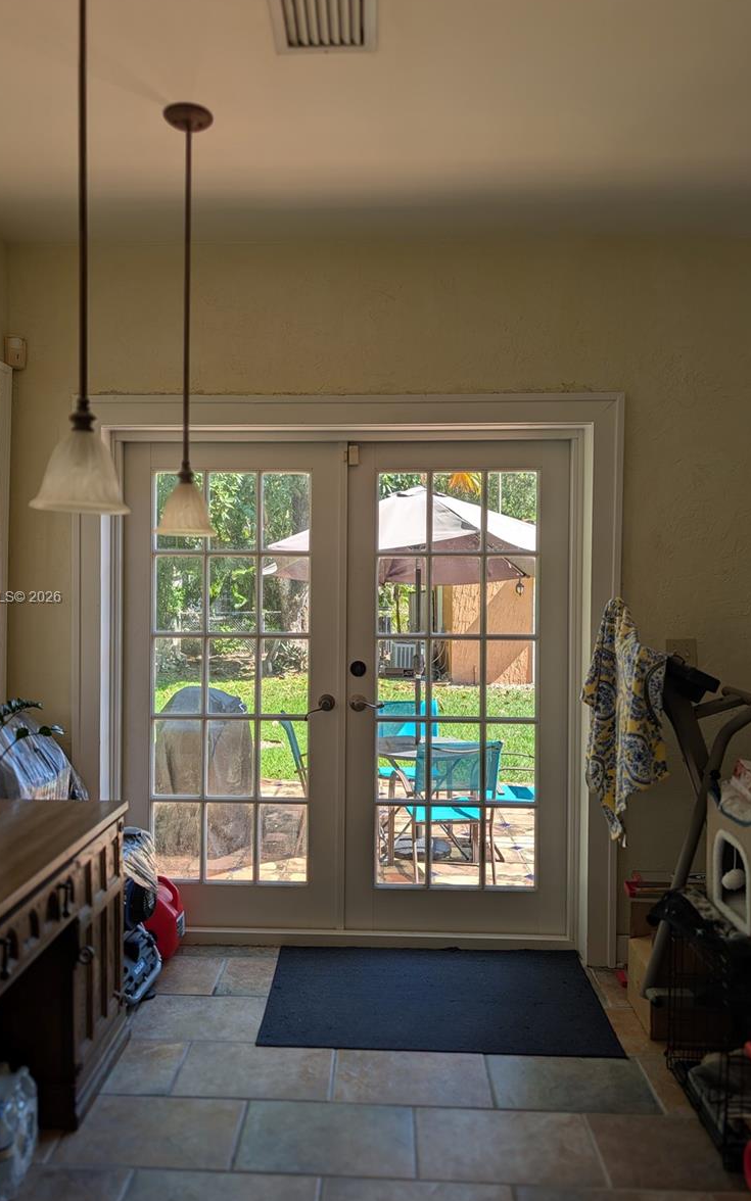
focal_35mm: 26
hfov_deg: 47.5
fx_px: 851
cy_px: 598
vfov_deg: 70.4
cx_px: 334
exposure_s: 1/181
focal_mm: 6.9
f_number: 1.68
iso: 27
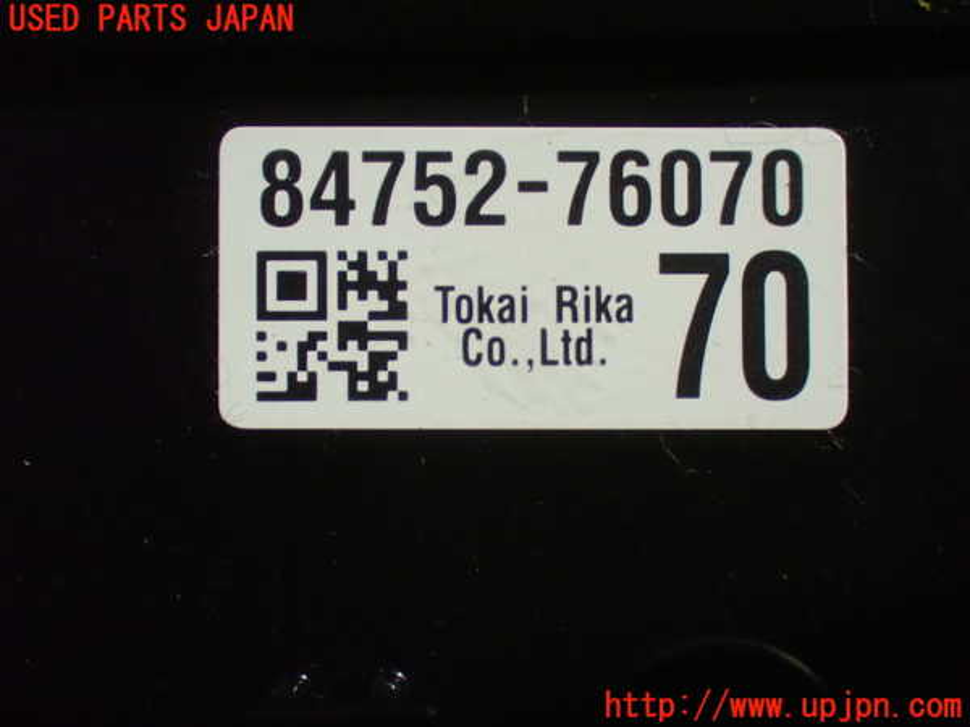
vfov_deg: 23.7
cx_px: 485
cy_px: 364
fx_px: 1737
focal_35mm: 62
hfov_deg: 31.2
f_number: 3.6
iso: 1600
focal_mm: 11.09
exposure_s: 1/40
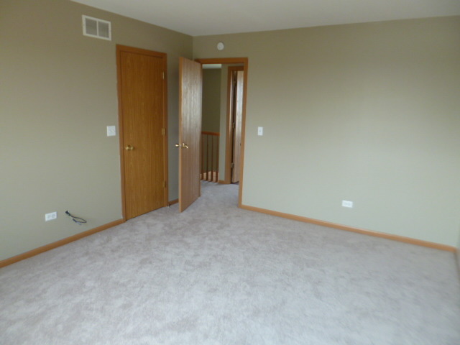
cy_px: 172
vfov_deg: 56.8
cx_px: 230
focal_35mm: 24
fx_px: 319
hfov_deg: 71.6
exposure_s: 1/60
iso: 125
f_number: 2.5
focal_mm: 4.3
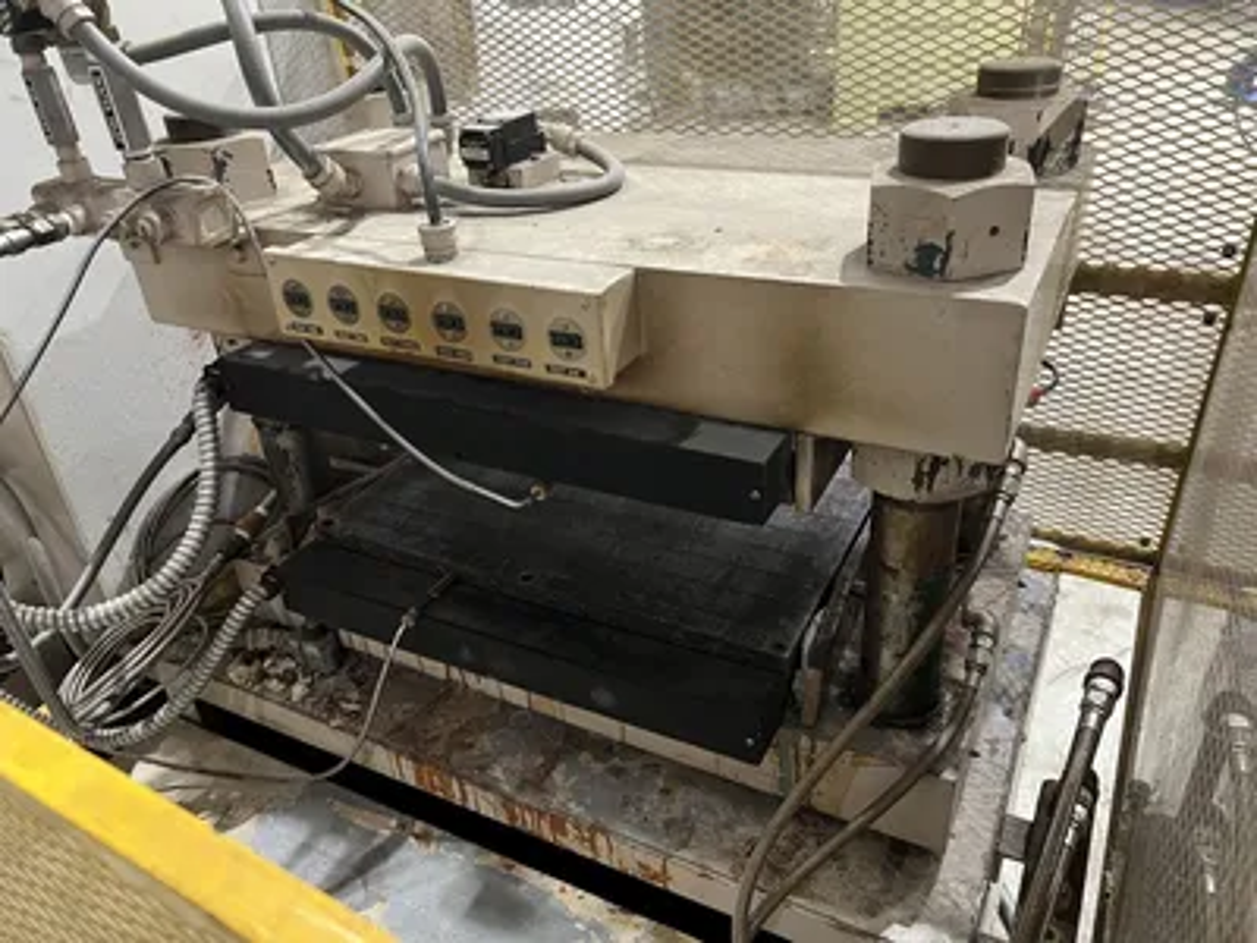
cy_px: 472
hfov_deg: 67.3
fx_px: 944
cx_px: 628
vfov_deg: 53.1
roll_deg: +3.6
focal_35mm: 26
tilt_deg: -30.6
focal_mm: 5.7
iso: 400
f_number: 1.5
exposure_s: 1/60
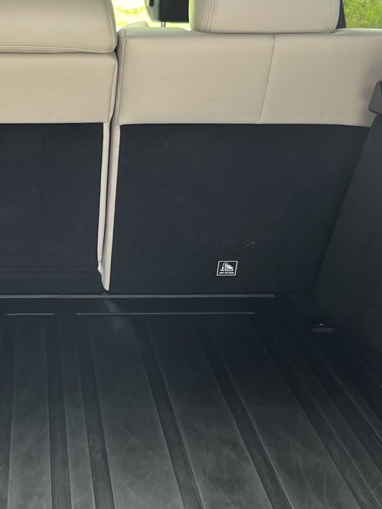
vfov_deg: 31.2
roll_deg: -2.0
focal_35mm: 62
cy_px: 258
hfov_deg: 23.1
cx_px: 42
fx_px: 913
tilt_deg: -18.7
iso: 100
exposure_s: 1/121
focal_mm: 5.1
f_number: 1.6
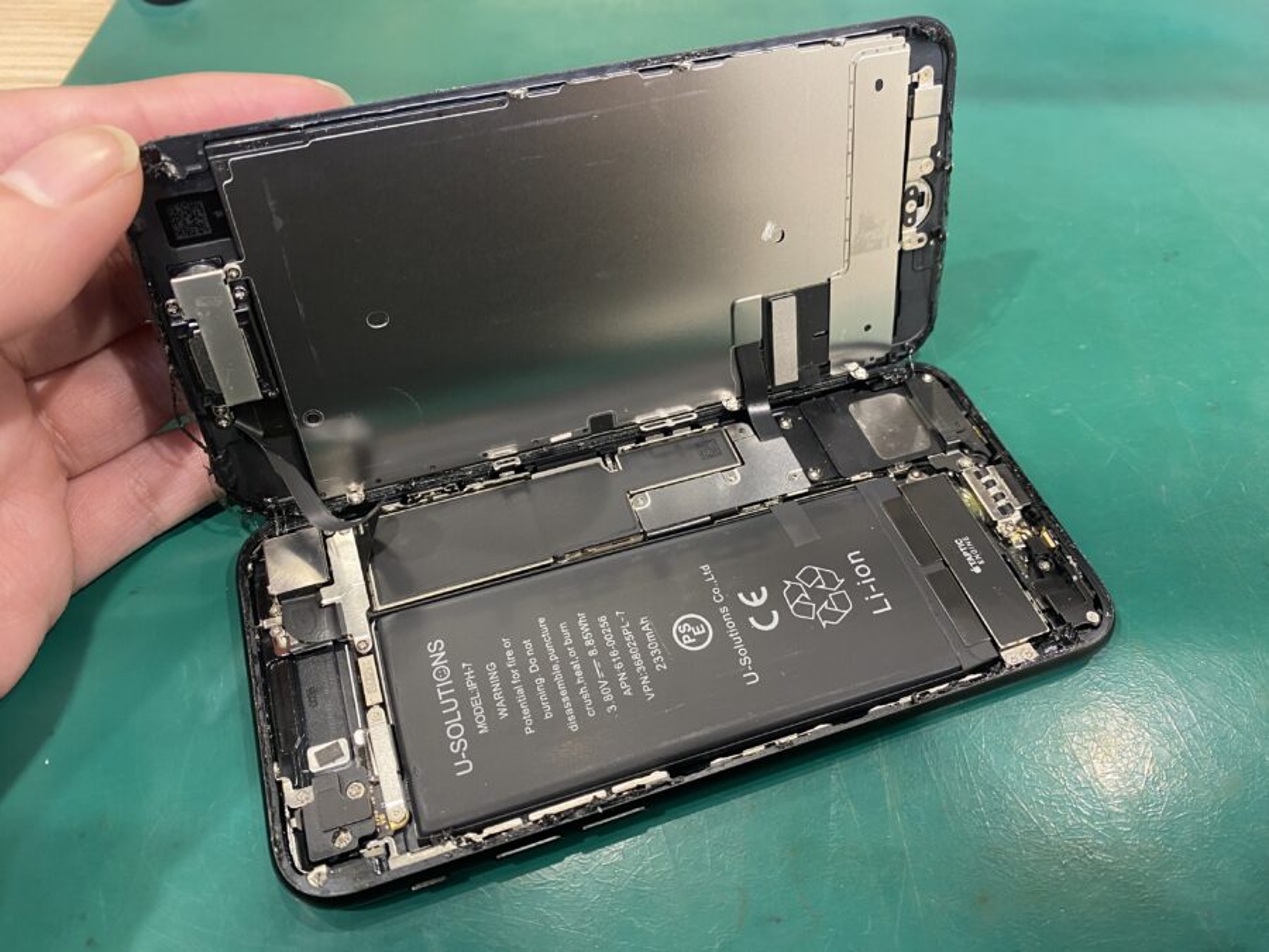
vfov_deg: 53.1
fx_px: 953
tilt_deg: -52.8
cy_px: 476
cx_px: 634
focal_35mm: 26
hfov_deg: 67.3
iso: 250
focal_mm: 4.25
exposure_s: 1/50
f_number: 1.8
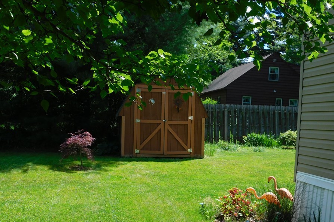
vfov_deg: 31.0
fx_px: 399
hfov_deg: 45.4
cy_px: 140
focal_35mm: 43
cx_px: 161
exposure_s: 1/800
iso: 125
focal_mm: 6.3
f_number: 3.5
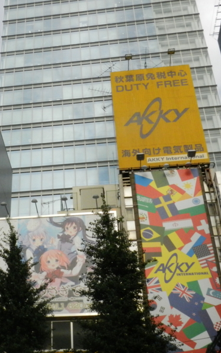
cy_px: 176
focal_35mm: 54
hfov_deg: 23.5
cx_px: 35
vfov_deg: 37.5
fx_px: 521
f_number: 7.1
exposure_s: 1/1000
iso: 800
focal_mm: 6.7
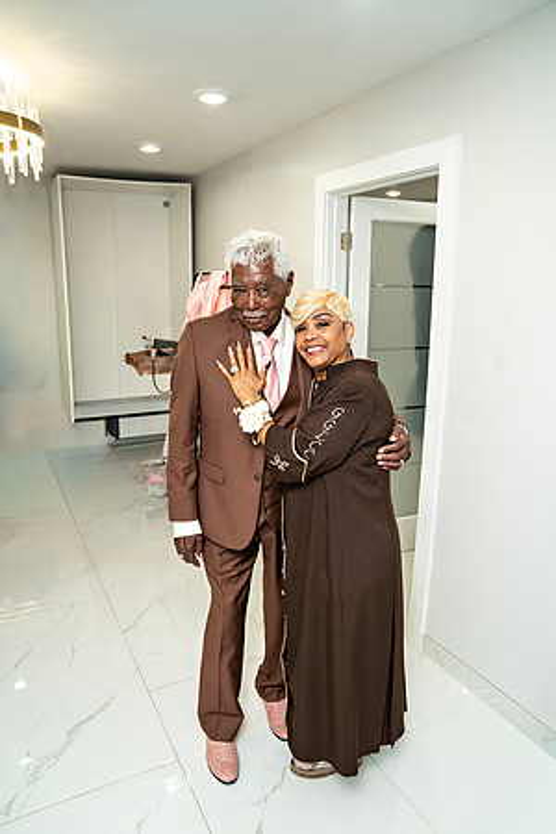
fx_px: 556
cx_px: 278
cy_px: 417
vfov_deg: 73.7
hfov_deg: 53.1
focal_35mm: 24
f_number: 4.5
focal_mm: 24
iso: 640
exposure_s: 1/160
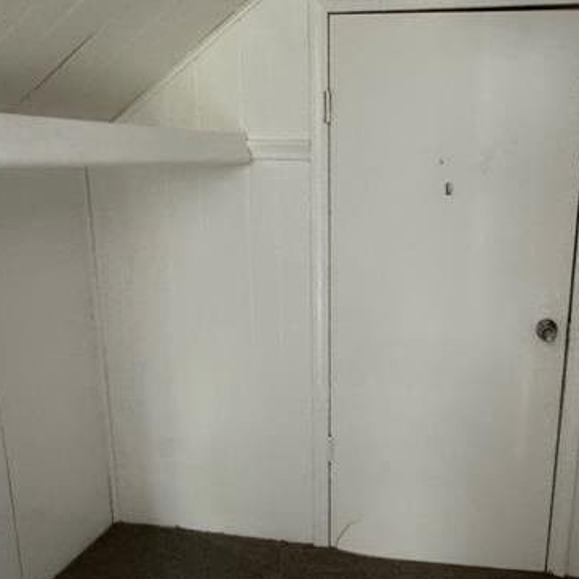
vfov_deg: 47.1
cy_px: 333
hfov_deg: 46.4
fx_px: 662
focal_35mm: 35
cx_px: 390
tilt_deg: -15.6
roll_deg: -1.5
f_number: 2.2
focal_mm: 2.22
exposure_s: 1/60
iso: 640
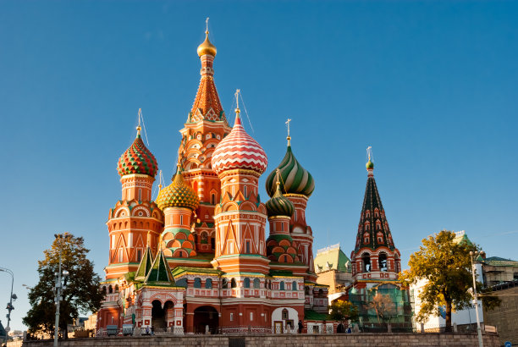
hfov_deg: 41.1
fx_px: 692
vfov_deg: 28.2
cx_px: 259
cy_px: 174
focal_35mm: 48
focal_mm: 32
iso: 200
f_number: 13
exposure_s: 1/160
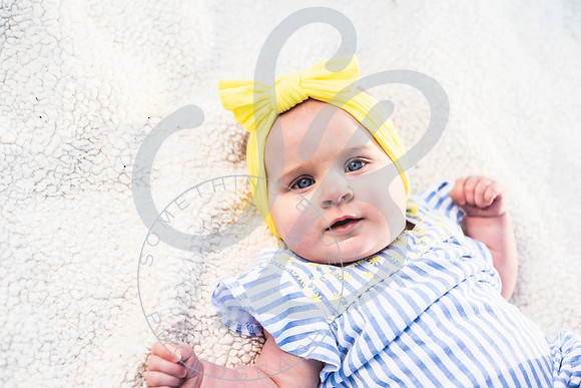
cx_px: 290
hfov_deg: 39.6
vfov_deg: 27.0
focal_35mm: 50
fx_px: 807
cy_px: 194
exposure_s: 1/320
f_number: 2.8
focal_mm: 50
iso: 100
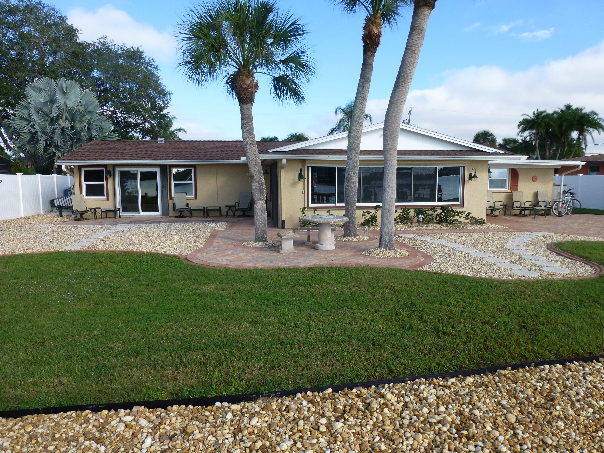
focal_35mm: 24
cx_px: 302
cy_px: 226
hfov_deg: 71.6
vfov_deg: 56.8
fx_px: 419
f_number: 4
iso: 100
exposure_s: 1/500
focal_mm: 4.3
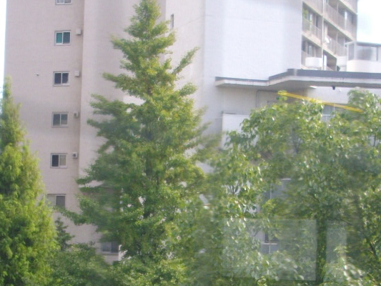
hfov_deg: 17.7
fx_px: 1222
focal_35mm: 111
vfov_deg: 13.2
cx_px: 124
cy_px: 265
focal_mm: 6.2
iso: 100
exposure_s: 1/400
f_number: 2.8
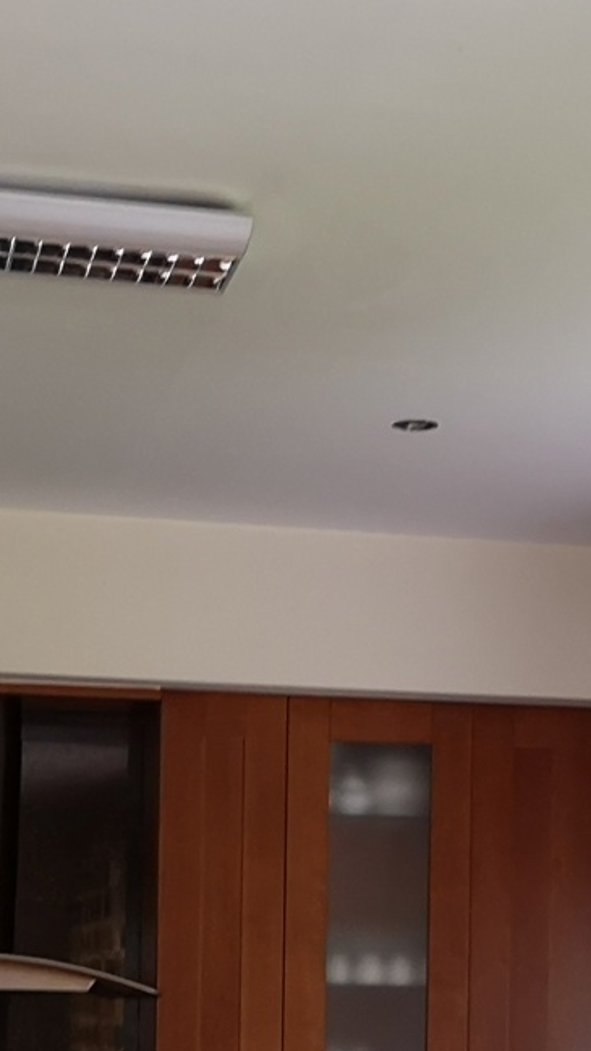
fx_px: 2424
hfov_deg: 13.9
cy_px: 1061
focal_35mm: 87
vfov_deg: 23.4
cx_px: 368
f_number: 1.8
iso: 250
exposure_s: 1/33.3
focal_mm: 3.95
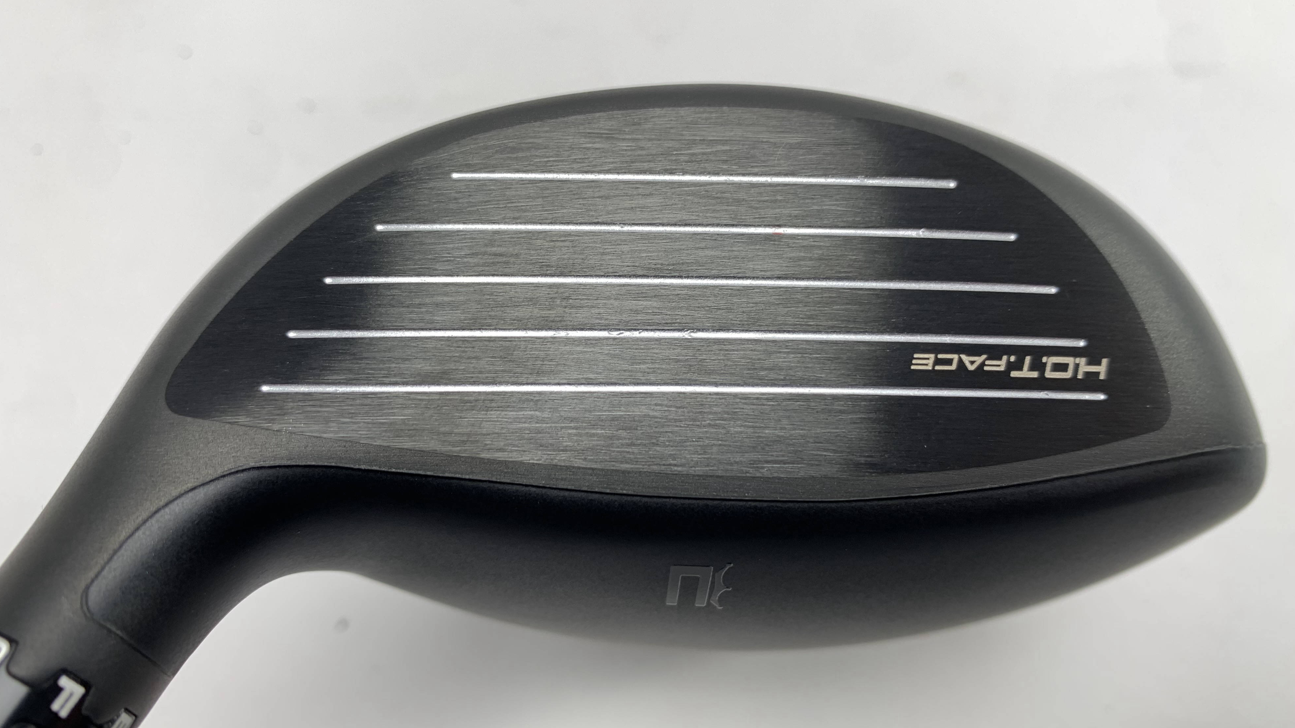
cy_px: 348
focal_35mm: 29
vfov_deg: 40.2
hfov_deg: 66.1
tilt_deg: -69.0
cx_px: 656
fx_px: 996
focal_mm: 4.25
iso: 40
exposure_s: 1/120
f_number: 1.8
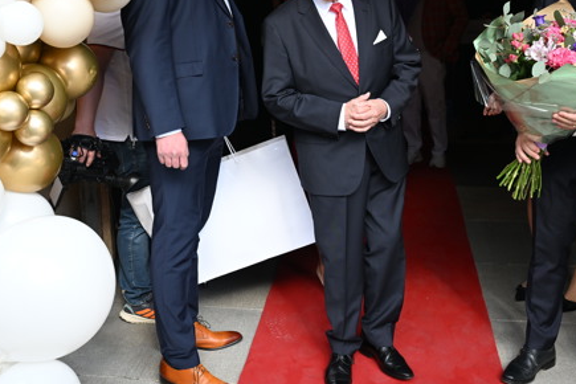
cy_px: 139
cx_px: 267
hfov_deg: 42.7
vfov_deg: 29.1
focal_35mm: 46
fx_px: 736
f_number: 5.6
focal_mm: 29
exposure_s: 1/400
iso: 800
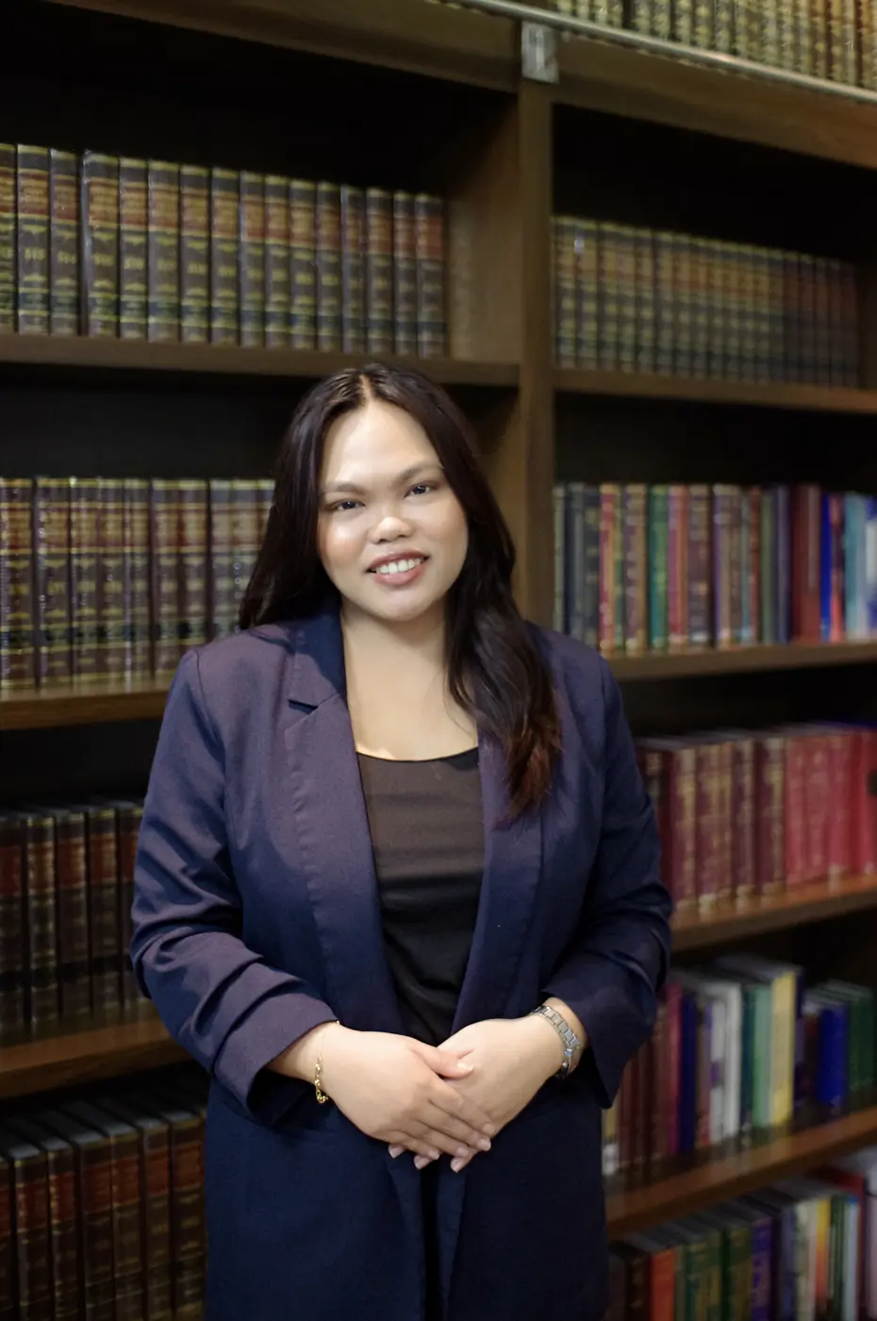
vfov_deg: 43.6
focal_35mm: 45
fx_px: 1648
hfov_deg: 29.8
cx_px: 438
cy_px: 660
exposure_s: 1/125
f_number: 1.4
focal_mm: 30
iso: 1600
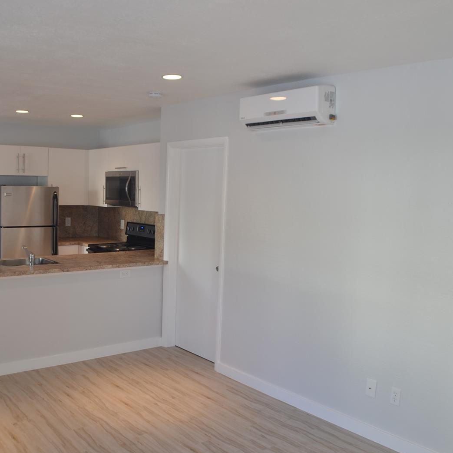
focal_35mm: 43
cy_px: 228
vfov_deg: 39.2
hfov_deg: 39.0
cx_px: 181
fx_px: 637
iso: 100
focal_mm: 22
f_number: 5
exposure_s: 1/15
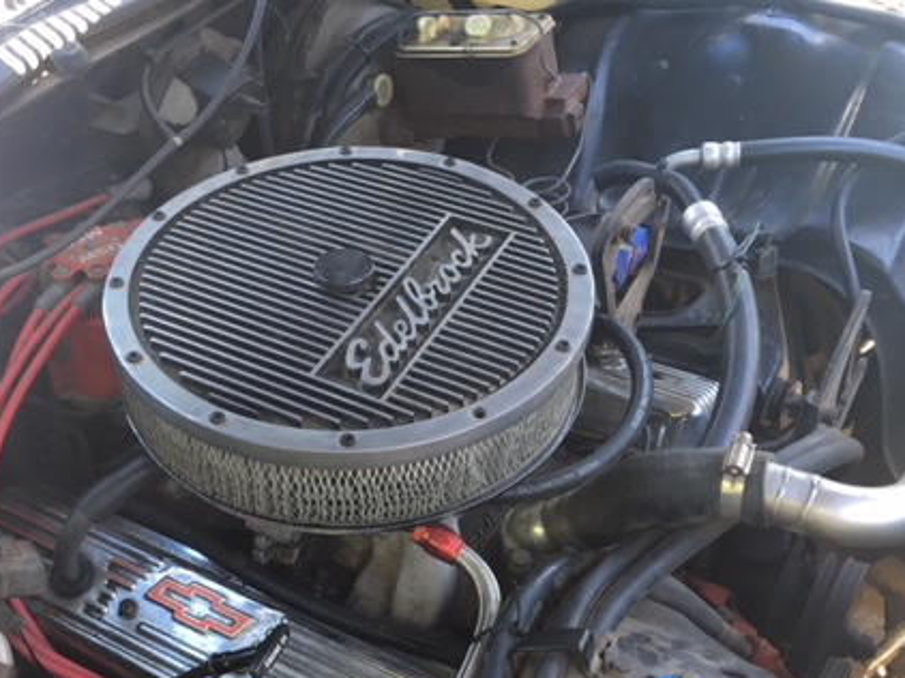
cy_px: 481
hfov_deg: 42.6
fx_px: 1150
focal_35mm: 44
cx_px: 328
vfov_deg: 32.4
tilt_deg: -46.9
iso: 25
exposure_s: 1/33
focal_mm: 4.15
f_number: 2.2
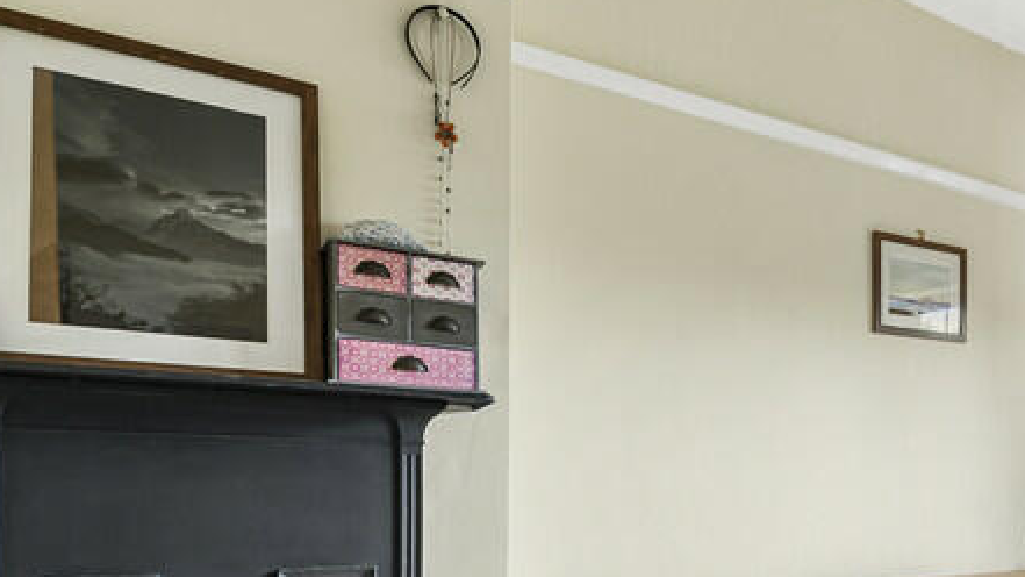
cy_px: 480
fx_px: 924
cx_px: 937
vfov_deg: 33.4
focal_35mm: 34
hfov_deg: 50.8
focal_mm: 14
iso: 400
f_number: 8
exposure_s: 1/1.25
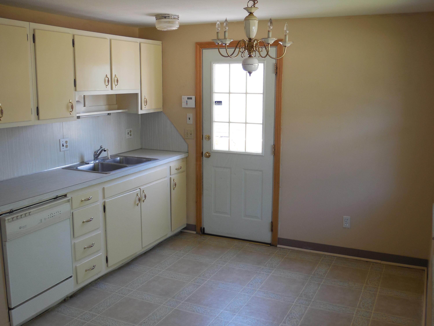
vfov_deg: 36.0
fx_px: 502
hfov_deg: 46.8
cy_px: 163
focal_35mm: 40
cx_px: 217
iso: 125
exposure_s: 1/40
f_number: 3.6
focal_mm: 7.1
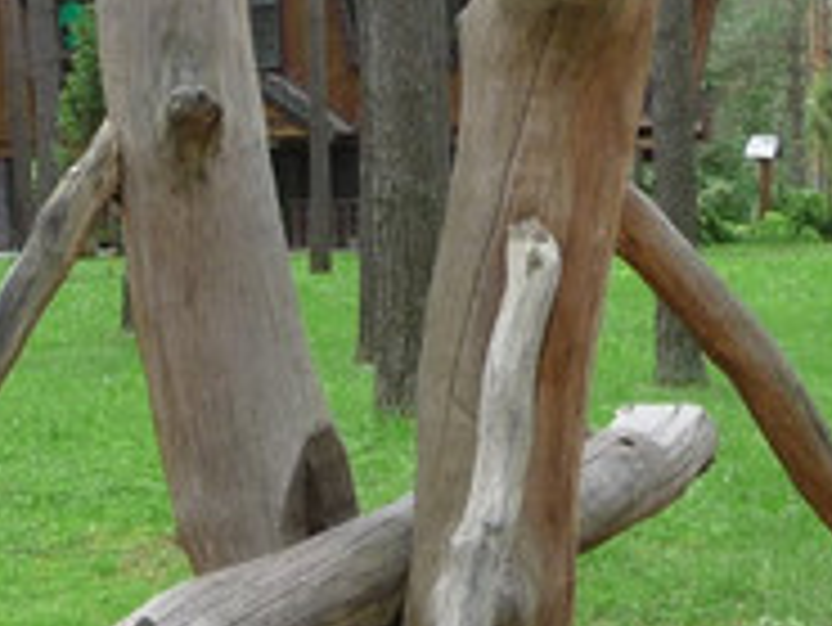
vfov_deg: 15.2
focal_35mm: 97
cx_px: 202
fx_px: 2333
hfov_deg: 20.1
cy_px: 158
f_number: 3.3
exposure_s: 1/100
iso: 100
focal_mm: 4.7
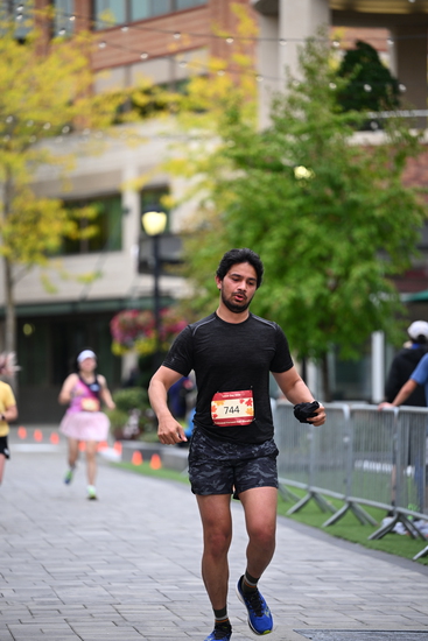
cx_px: 214
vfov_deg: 12.8
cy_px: 320
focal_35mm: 160
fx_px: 2851
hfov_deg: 8.6
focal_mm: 160
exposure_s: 1/2000
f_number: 2.8
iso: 640
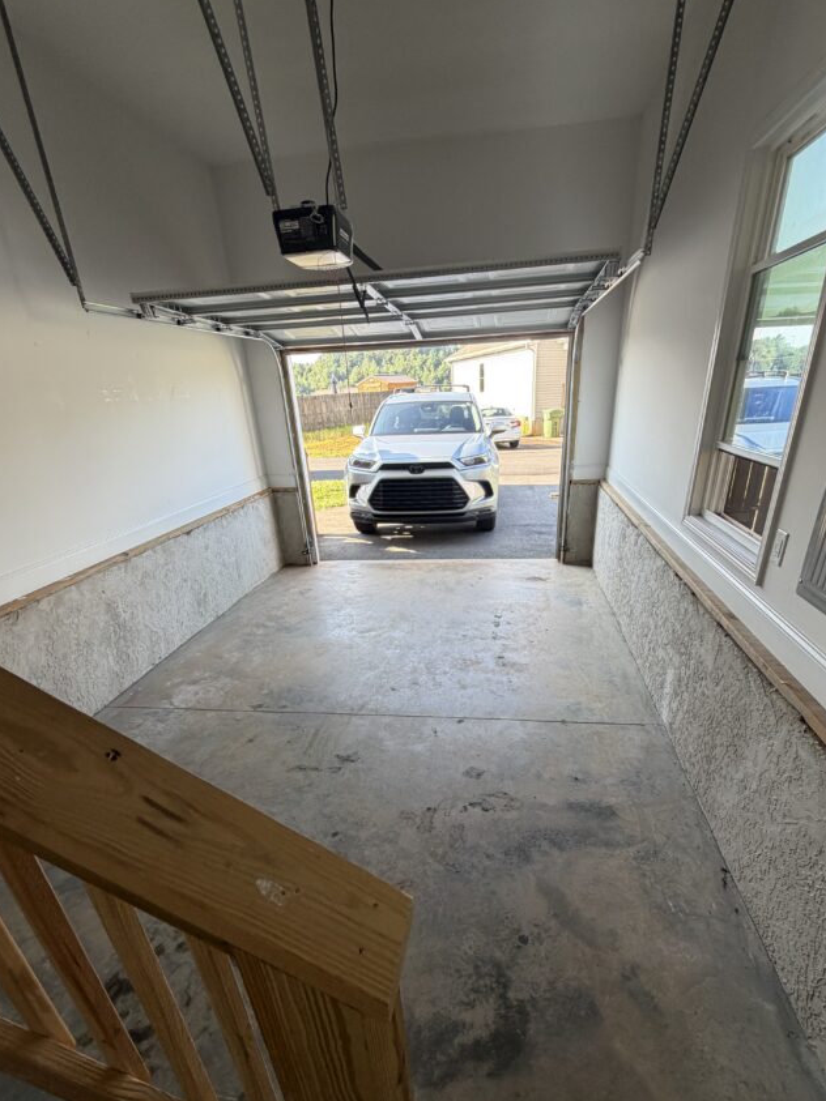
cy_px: 653
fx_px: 541
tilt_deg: -23.9
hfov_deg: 74.7
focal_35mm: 17
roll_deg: +1.7
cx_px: 431
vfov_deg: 90.0
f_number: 2.2
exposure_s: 1/121
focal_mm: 2.22
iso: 80
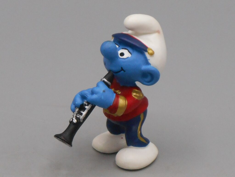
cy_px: 88
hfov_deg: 18.7
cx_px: 118
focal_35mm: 105
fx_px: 713
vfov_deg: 14.1
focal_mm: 18.8
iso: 280
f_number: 5.1
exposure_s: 1/250
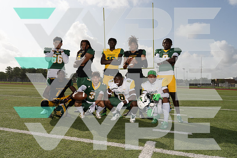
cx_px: 118
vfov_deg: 46.4
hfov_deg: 65.5
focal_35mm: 28
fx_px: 184
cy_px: 79
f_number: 11
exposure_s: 1/250
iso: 100
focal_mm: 28
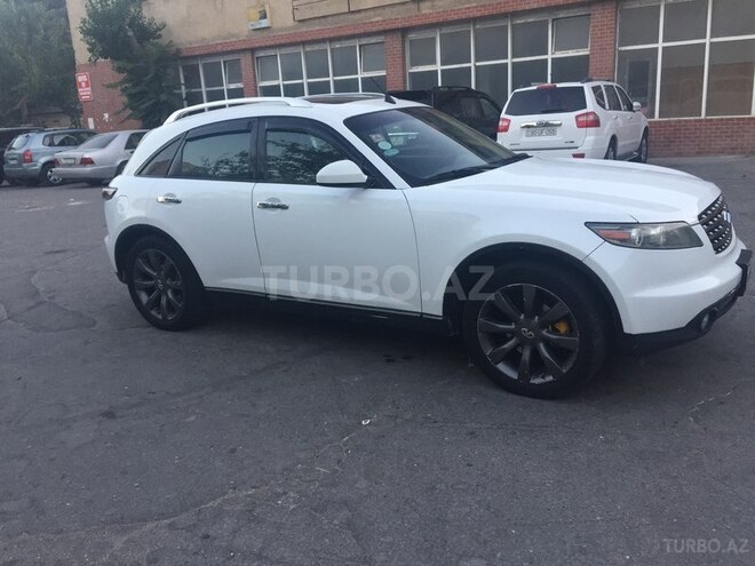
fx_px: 633
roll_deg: +2.6
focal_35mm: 29
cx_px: 378
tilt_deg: -15.3
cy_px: 283
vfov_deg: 48.2
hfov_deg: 61.7
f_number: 2.2
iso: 50
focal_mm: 4.15
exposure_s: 1/33
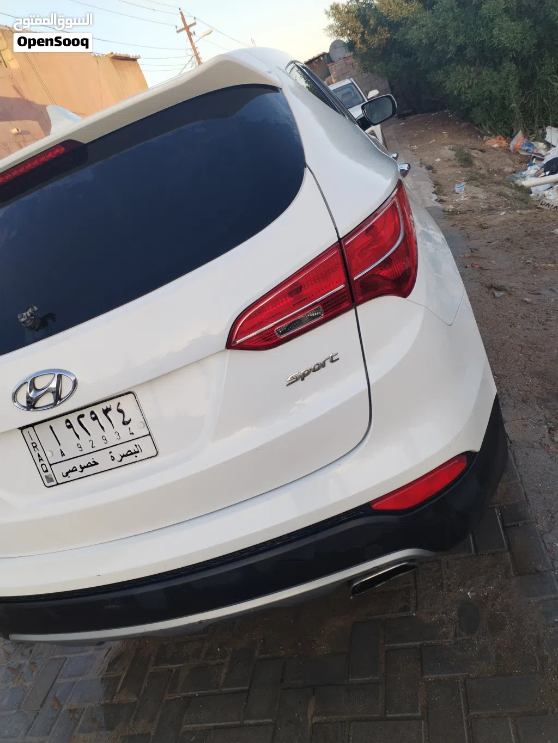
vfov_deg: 61.7
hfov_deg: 48.2
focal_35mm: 29
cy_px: 372
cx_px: 279
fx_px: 623
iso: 100
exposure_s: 1/199
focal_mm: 4.75
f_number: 1.8
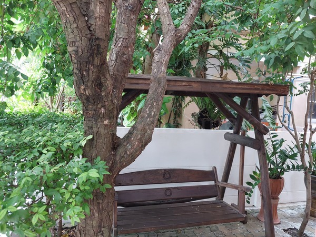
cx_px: 158
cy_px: 118
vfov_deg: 56.8
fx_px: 219
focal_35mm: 24
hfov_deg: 71.6
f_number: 1.8
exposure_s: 1/50
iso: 320
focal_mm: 5.23
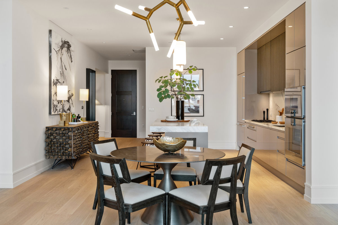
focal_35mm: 35
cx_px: 169
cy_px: 112
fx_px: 328
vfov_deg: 37.8
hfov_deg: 54.5
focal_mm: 35
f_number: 7.1
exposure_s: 1/20
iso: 400
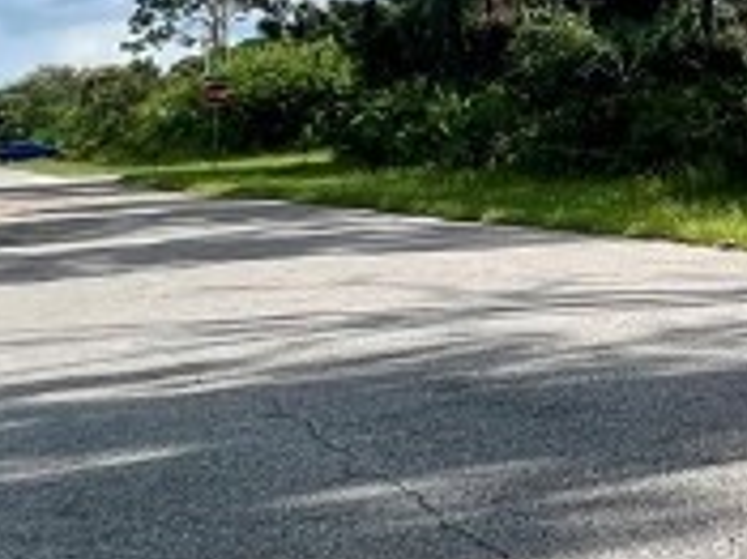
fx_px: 1639
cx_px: 1400
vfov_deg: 18.7
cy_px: -38
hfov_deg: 18.8
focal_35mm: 76
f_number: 1.8
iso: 32
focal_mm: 1.57
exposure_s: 1/968
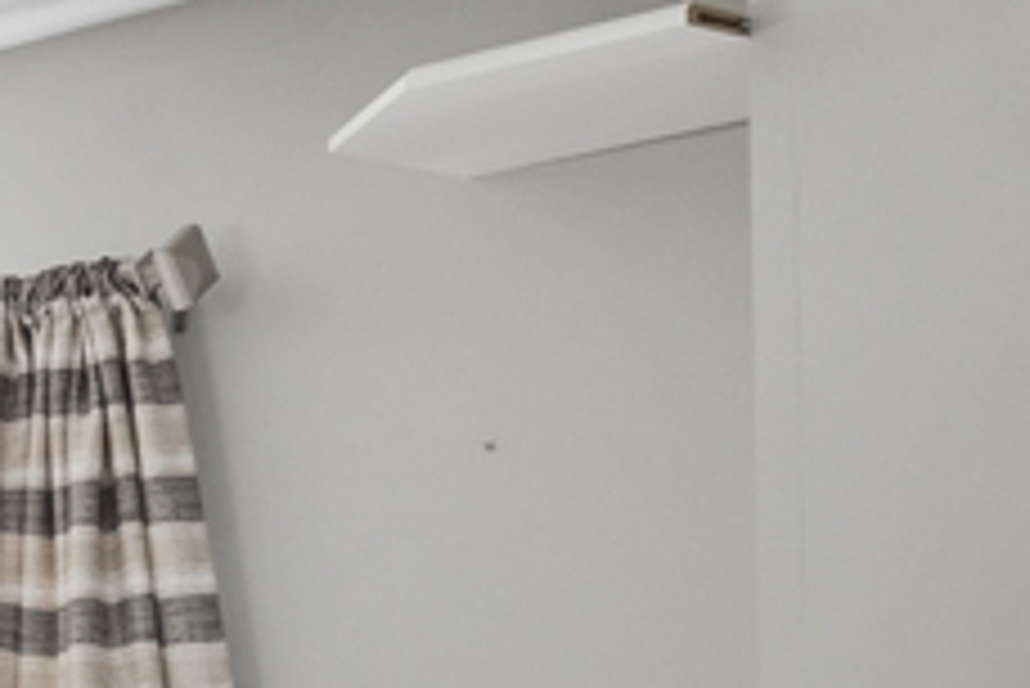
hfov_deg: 11.5
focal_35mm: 120
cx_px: -1894
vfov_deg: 11.0
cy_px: 1034
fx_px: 3435
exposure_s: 1/20
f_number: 8
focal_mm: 17
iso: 200
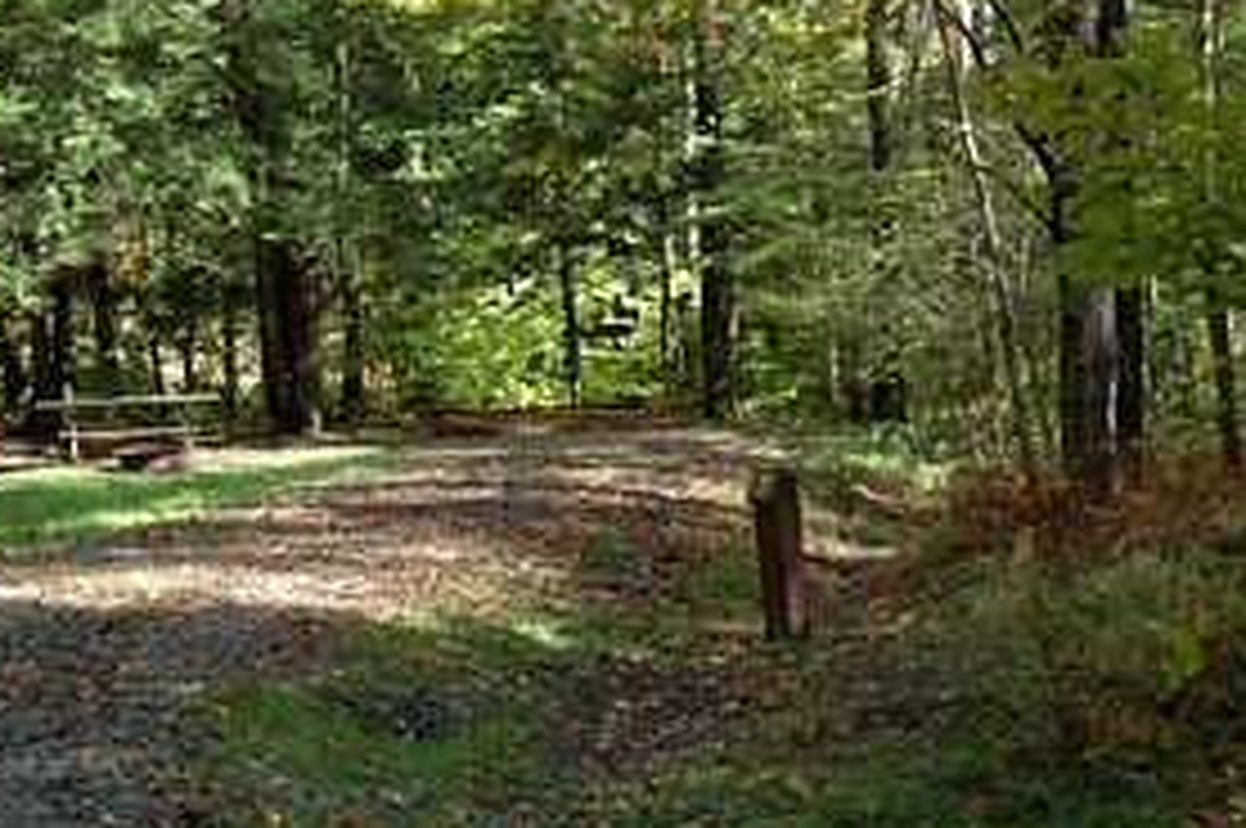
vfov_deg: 21.7
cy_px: 225
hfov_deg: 31.5
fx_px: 2143
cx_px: 238
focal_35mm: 62
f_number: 5.6
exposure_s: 1/100
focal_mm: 22
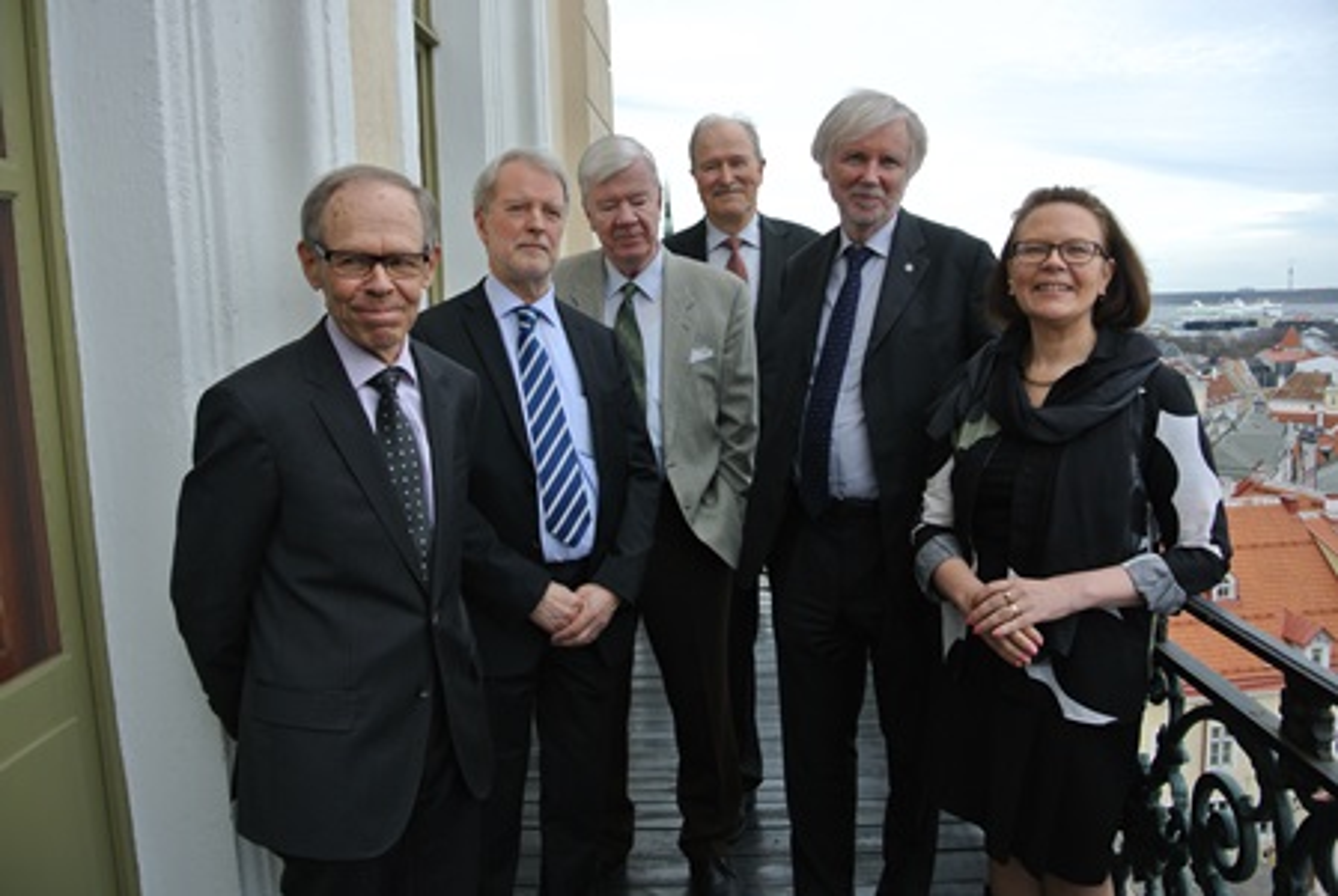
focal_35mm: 27
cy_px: 448
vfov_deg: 48.1
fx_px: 1005
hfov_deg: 67.3
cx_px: 669
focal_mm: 10
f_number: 3.5
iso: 100
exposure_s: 1/400
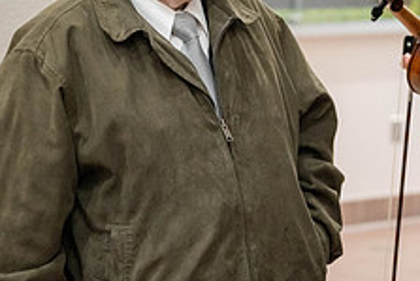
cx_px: 379
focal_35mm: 182
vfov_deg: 7.5
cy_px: 63
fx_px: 2125
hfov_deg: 11.2
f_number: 2.8
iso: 3200
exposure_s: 1/250
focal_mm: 70
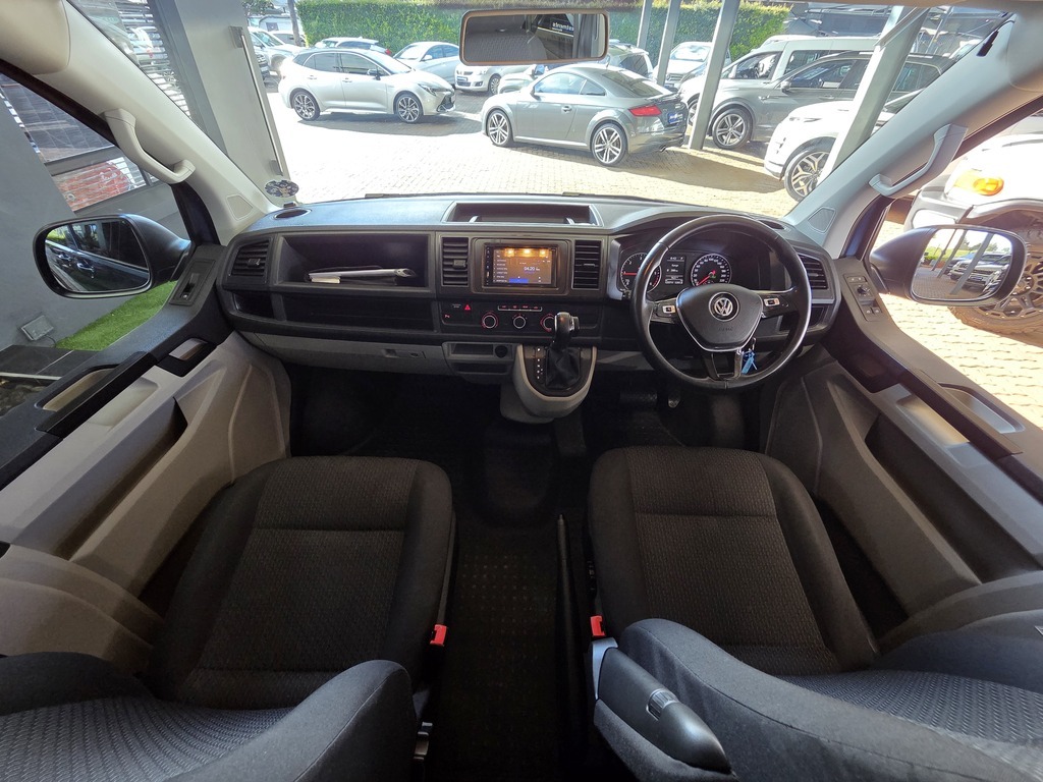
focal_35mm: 13
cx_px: 522
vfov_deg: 89.9
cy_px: 391
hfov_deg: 106.2
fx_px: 392
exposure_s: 1/100
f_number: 2.2
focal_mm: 2.2
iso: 200
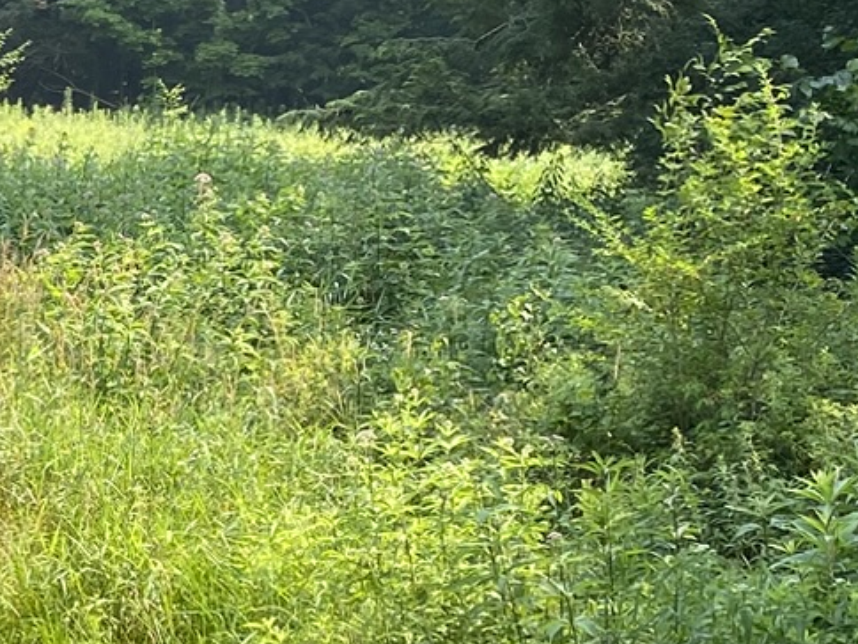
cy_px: 511
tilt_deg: -9.1
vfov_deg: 13.4
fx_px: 2726
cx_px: -553
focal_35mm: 110
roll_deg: -1.2
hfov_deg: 15.9
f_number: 1.8
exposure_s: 1/616
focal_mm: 4.25
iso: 32
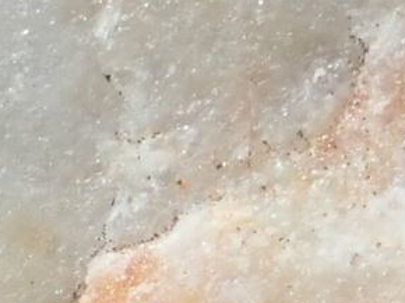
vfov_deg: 3.5
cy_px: 878
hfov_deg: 4.7
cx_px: -211
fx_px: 4922
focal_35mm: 421
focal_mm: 11.01
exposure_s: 1/500
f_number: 5
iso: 100
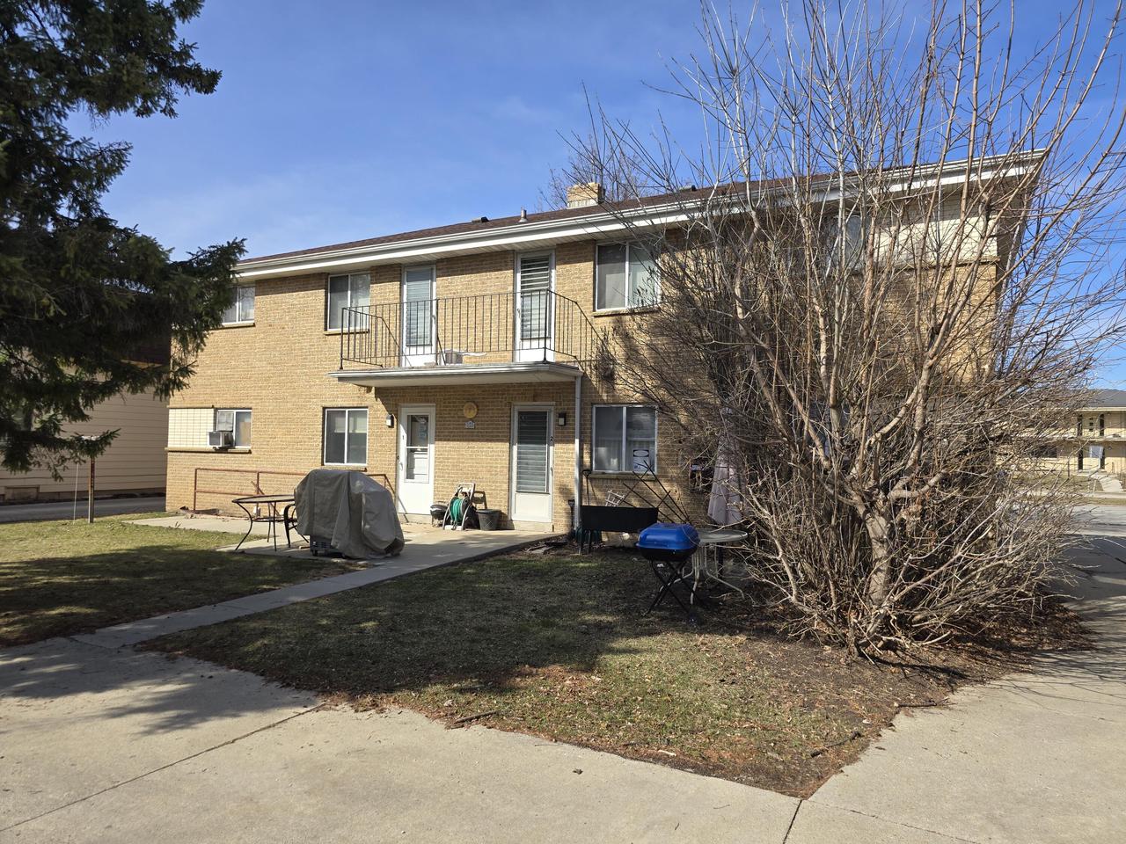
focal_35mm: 23
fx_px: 748
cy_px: 422
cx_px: 563
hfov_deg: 73.9
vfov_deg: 58.9
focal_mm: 6.3
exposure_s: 1/638
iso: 12
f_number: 1.7
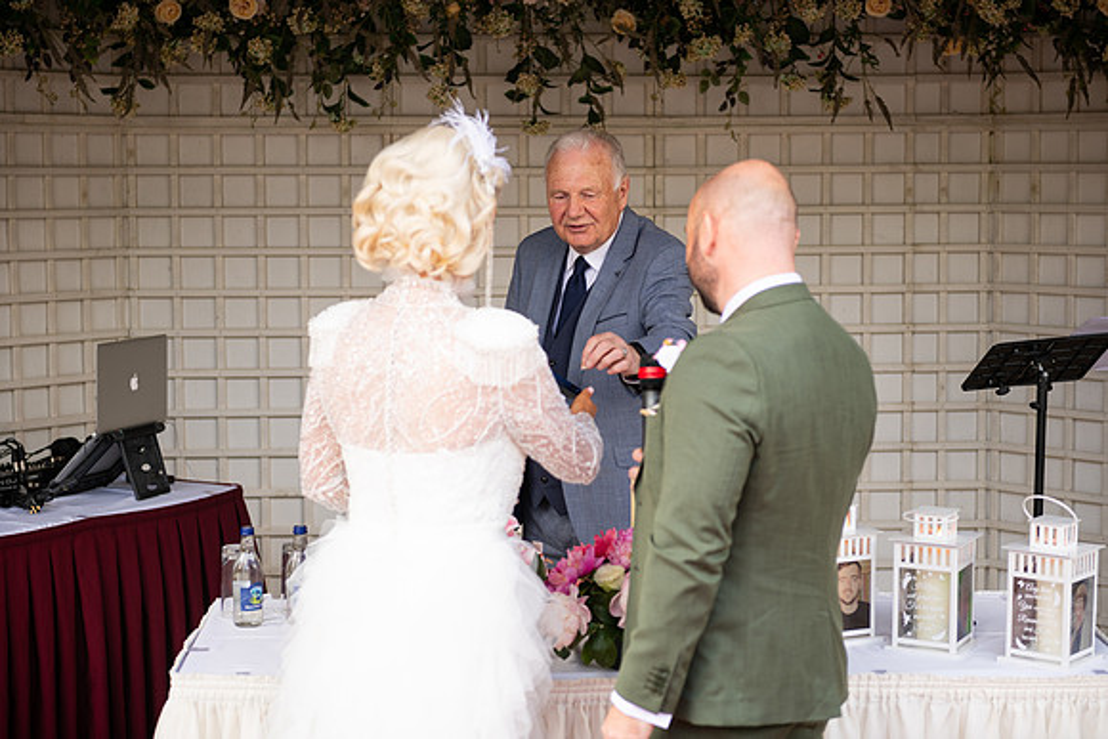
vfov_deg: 19.5
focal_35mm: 70
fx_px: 2155
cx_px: 554
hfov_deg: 28.8
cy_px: 370
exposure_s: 1/160
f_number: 3.5
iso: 100
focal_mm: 70
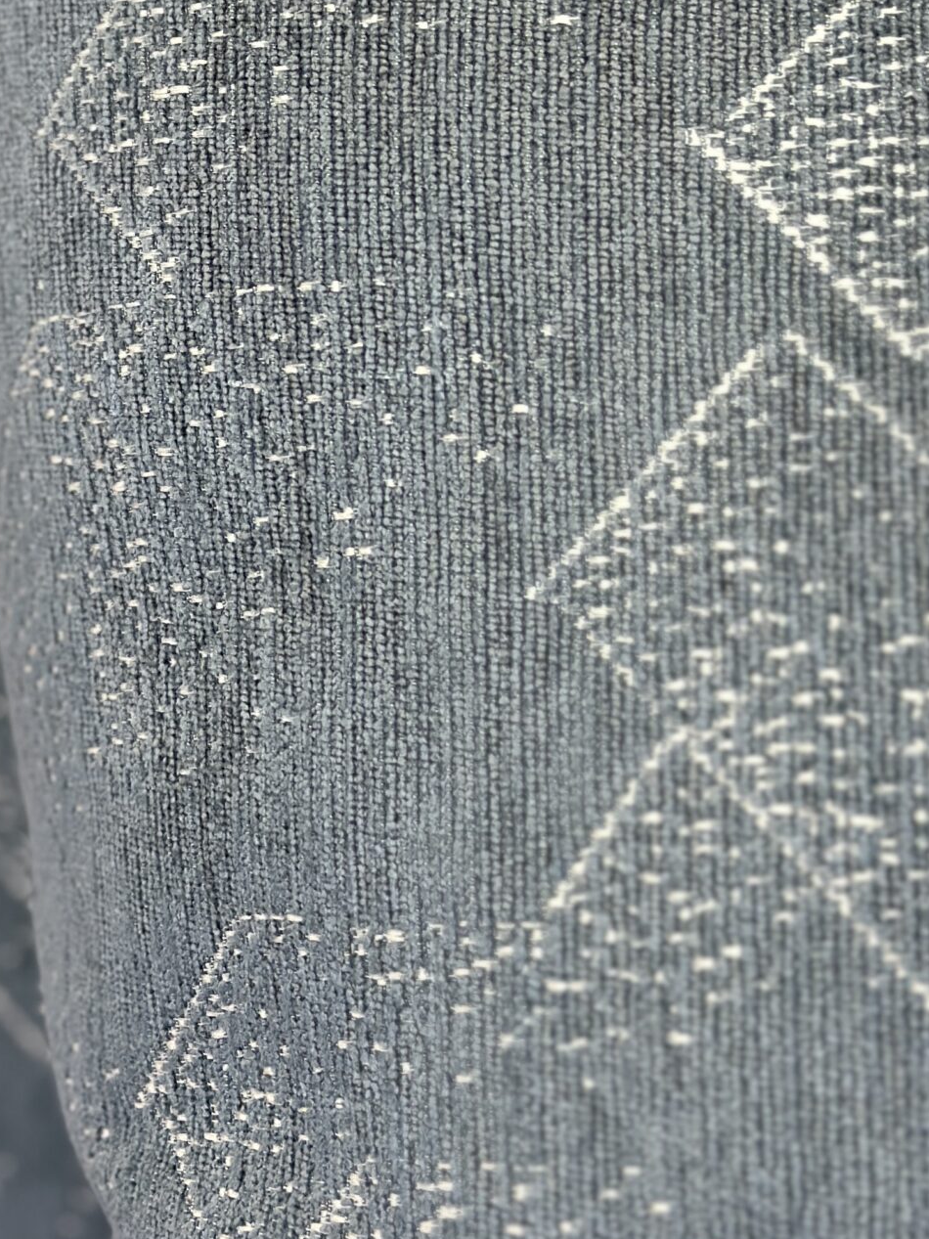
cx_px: 353
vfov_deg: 20.1
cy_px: 294
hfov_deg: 15.2
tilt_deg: -14.5
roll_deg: +2.3
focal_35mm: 97
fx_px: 3472
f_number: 1.78
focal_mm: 6.86
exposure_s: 1/170
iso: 125
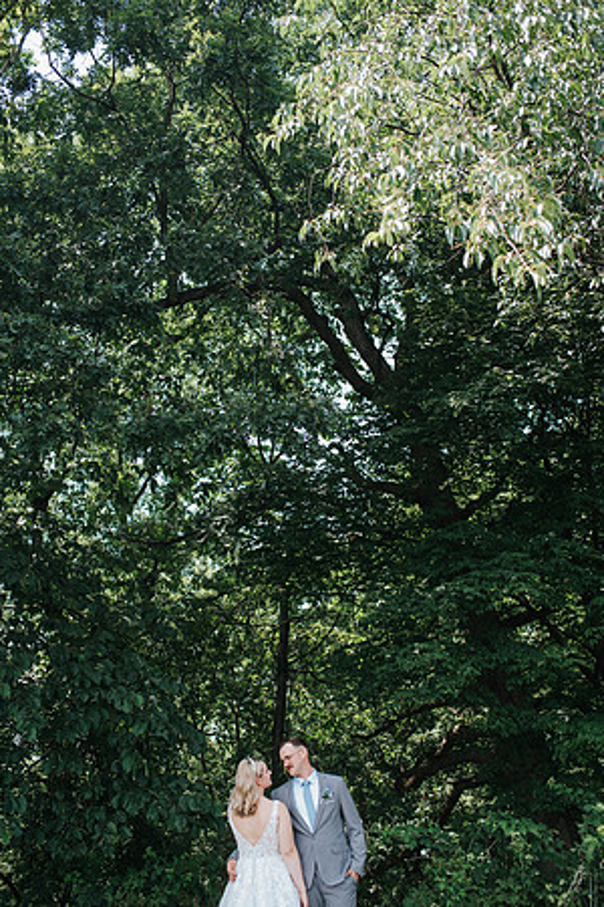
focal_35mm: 35
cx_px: 302
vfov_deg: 54.4
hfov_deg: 37.9
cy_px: 454
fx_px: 881
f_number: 2.8
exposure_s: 1/500
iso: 280
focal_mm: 35
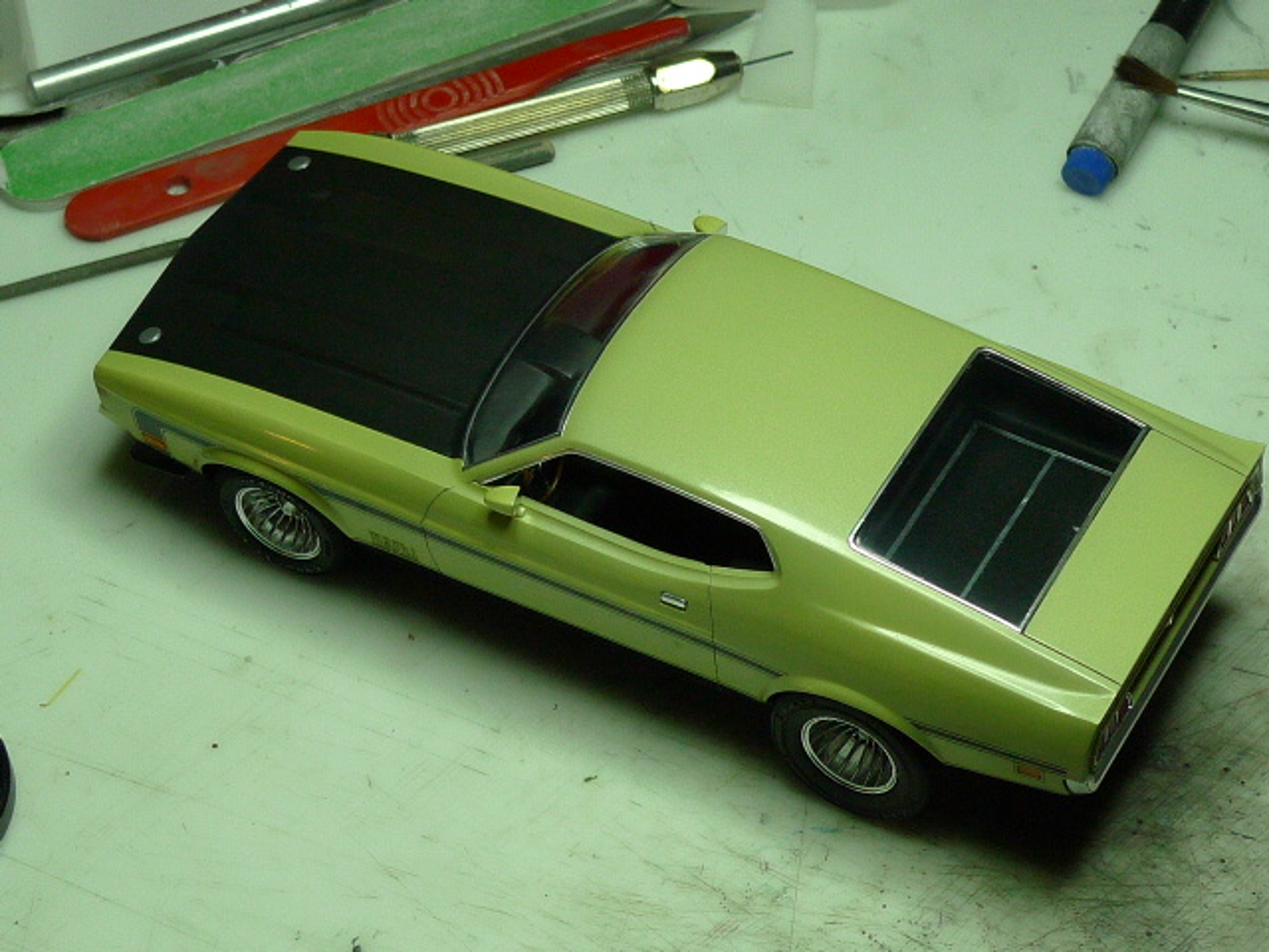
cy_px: 476
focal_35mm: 108
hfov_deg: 18.2
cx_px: 634
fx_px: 3959
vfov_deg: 13.7
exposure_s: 1/125
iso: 250
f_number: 2.8
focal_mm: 12.8
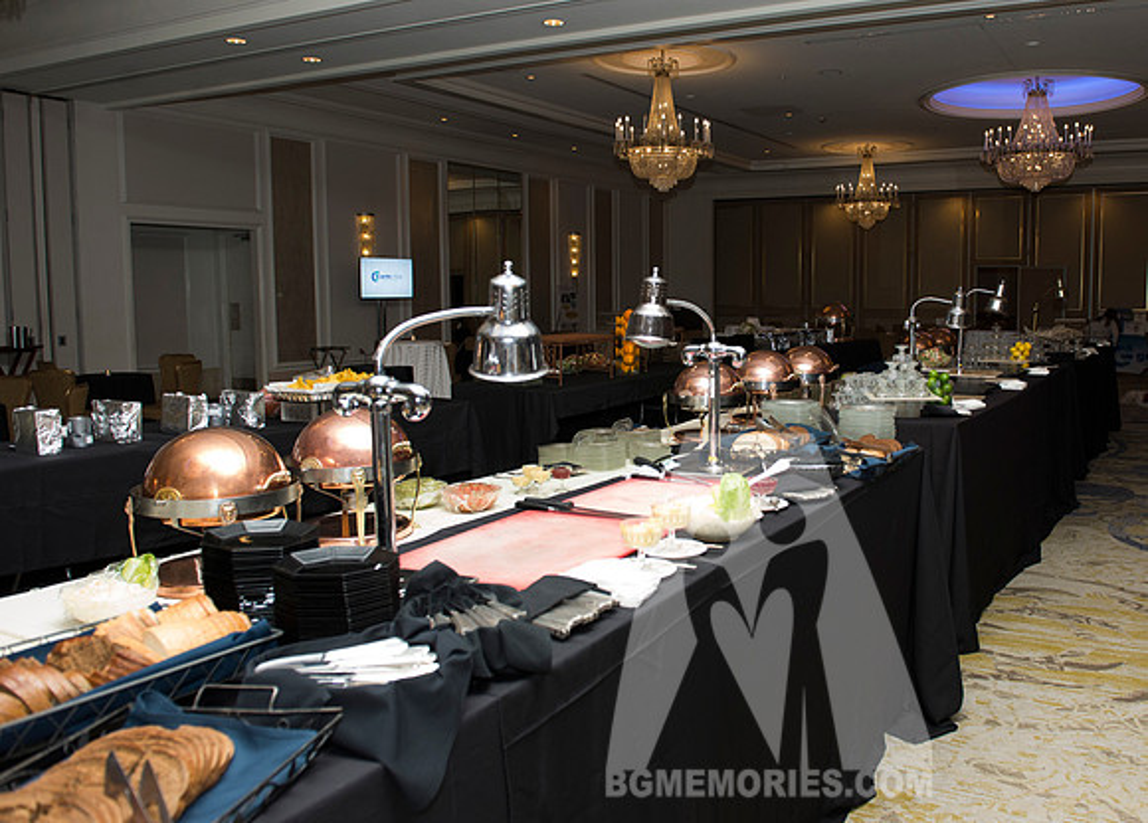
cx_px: 727
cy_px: 389
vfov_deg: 46.0
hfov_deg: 60.3
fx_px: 970
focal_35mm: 30
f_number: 4.5
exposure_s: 1/80
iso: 1250
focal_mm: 24
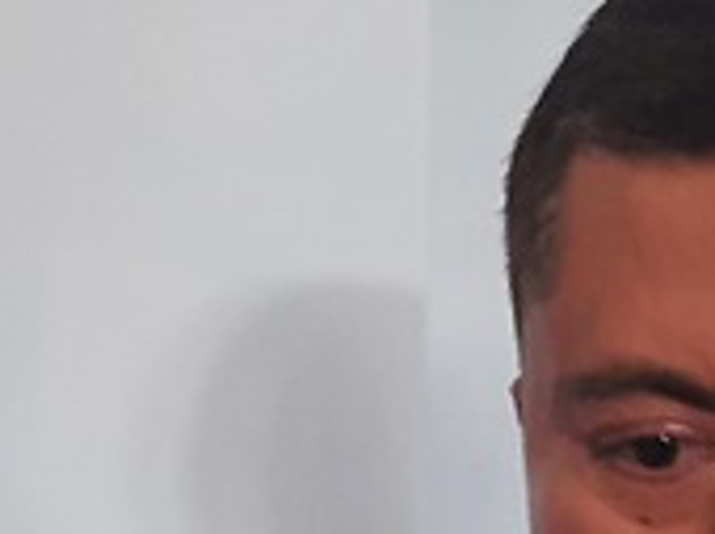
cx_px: 837
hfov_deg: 17.8
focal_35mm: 106
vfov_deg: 13.6
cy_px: 597
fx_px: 2186
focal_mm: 4.6
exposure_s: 1/20
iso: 800
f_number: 2
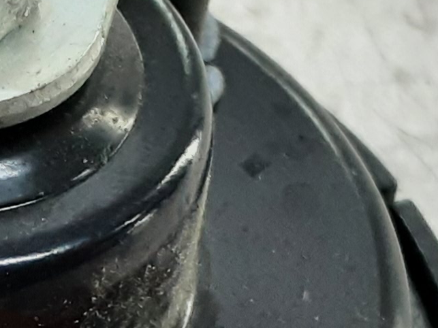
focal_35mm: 137
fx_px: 1733
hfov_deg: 14.2
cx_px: 7
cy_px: 377
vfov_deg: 10.7
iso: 200
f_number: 1.9
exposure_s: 1/50
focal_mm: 2.91
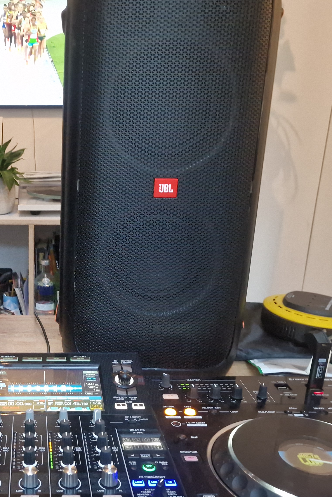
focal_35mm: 42
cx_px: 42
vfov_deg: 46.1
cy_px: 304
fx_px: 581
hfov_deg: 30.7
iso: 500
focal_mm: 6.4
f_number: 1.8
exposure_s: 1/33
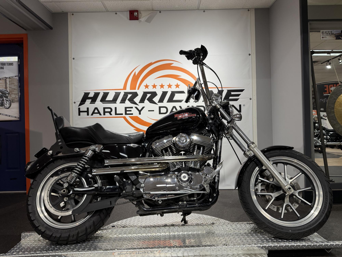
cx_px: 171
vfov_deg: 56.8
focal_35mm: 24
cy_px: 128
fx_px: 237
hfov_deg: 71.6
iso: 200
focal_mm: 6.76
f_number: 1.78
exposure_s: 1/120
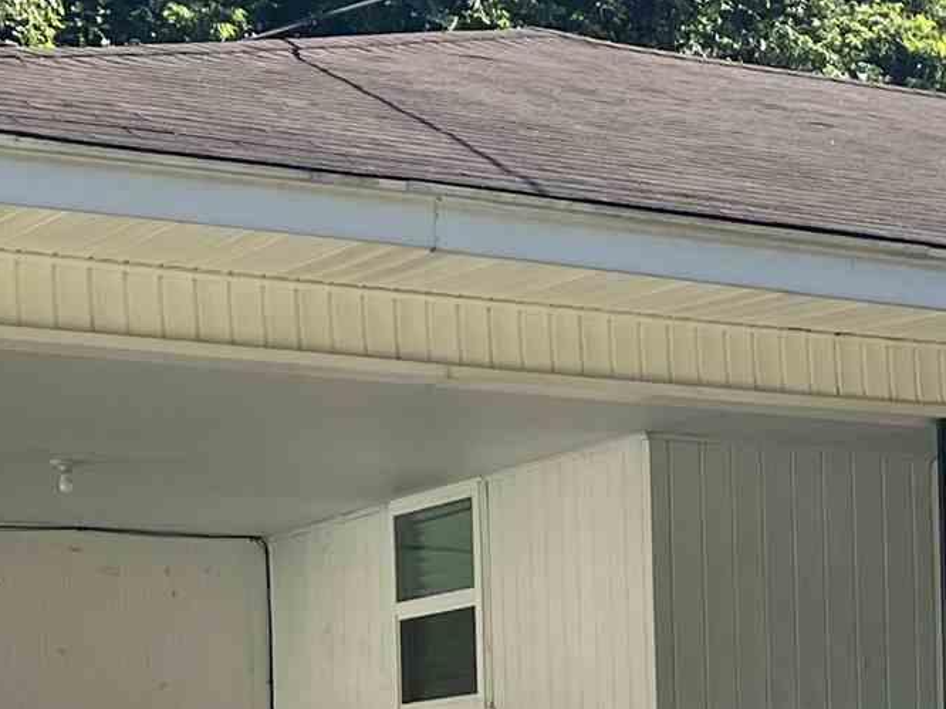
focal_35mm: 120
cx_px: 1016
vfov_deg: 11.9
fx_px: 3278
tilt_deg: -1.5
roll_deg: +1.3
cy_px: 975
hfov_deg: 16.0
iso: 50
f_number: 1.5
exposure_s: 1/1159
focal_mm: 5.7
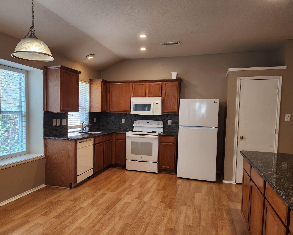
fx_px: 226
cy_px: 127
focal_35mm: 26
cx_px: 127
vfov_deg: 54.9
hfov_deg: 65.8
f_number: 1.8
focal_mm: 5.4
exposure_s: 1/120
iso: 160
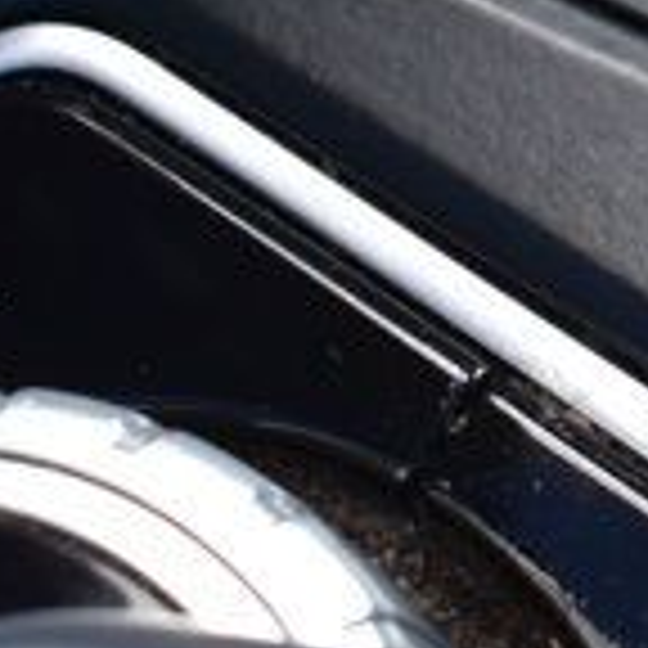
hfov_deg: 7.3
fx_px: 4596
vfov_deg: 8.0
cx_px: 1818
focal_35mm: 217
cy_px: -166
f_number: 8
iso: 400
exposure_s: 1/50
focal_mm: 24
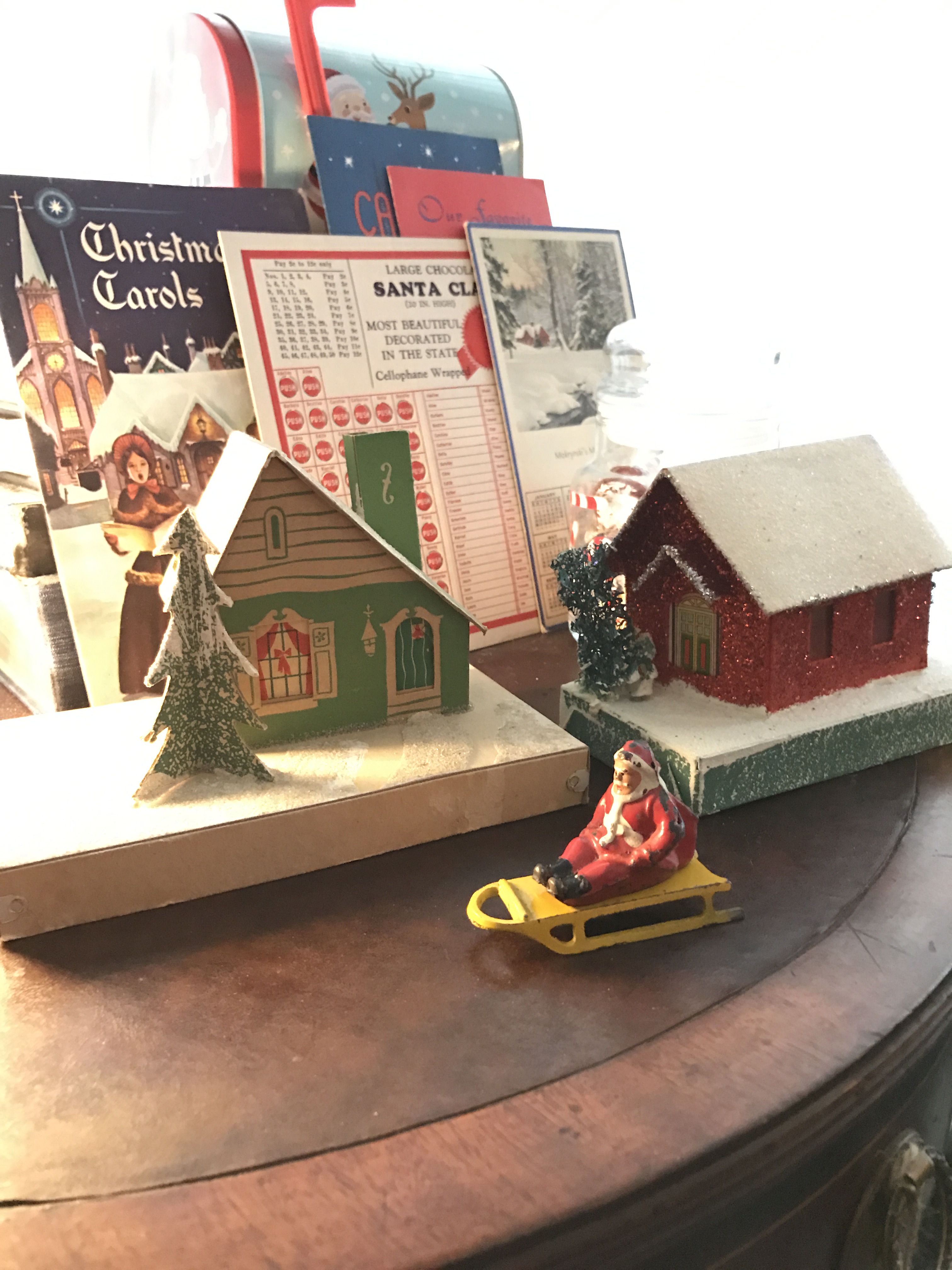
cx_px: 476
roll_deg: +2.2
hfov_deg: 49.7
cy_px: 635
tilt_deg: -17.8
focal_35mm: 28
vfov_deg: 63.4
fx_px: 1027
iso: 100
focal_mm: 3.99
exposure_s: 1/4
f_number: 1.8
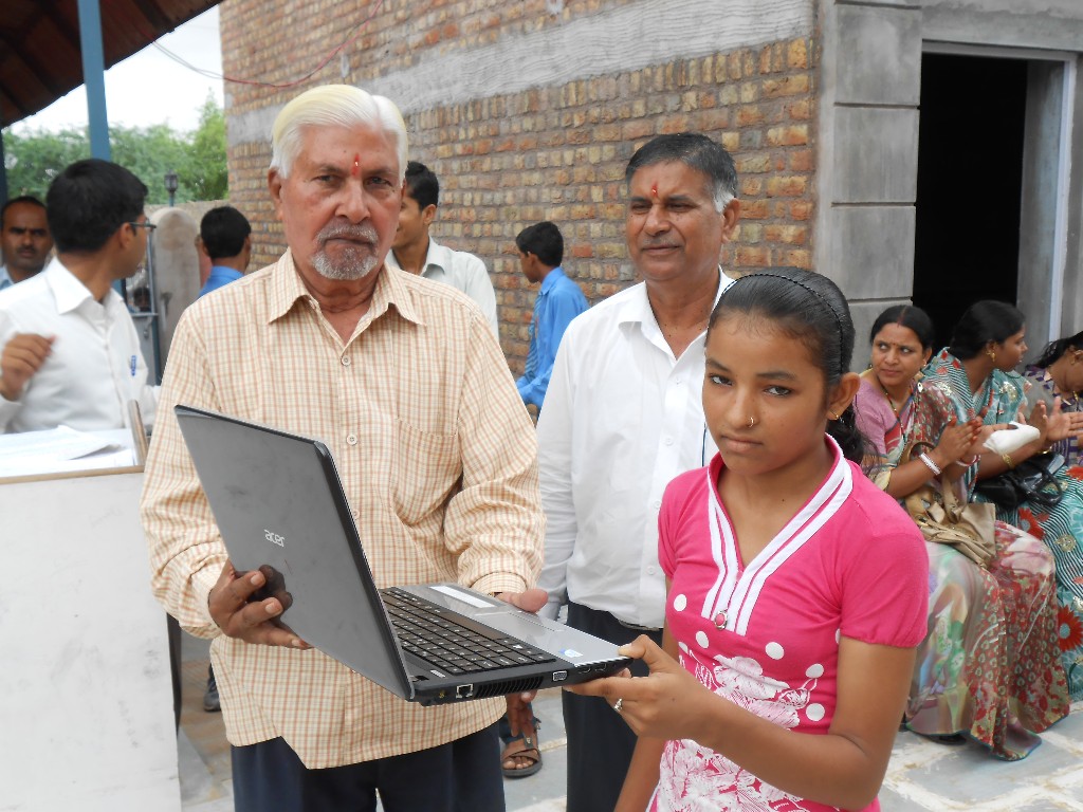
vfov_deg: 37.7
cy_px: 406
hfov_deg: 49.0
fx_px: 1189
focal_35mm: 38
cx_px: 542
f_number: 4.2
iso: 80
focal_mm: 6.8
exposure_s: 1/160
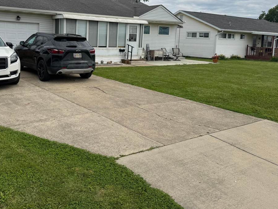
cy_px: 64
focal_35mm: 34
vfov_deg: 41.1
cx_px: 89
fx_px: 273
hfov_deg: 52.8
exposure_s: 1/5348
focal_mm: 6.76
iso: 80
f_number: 1.78
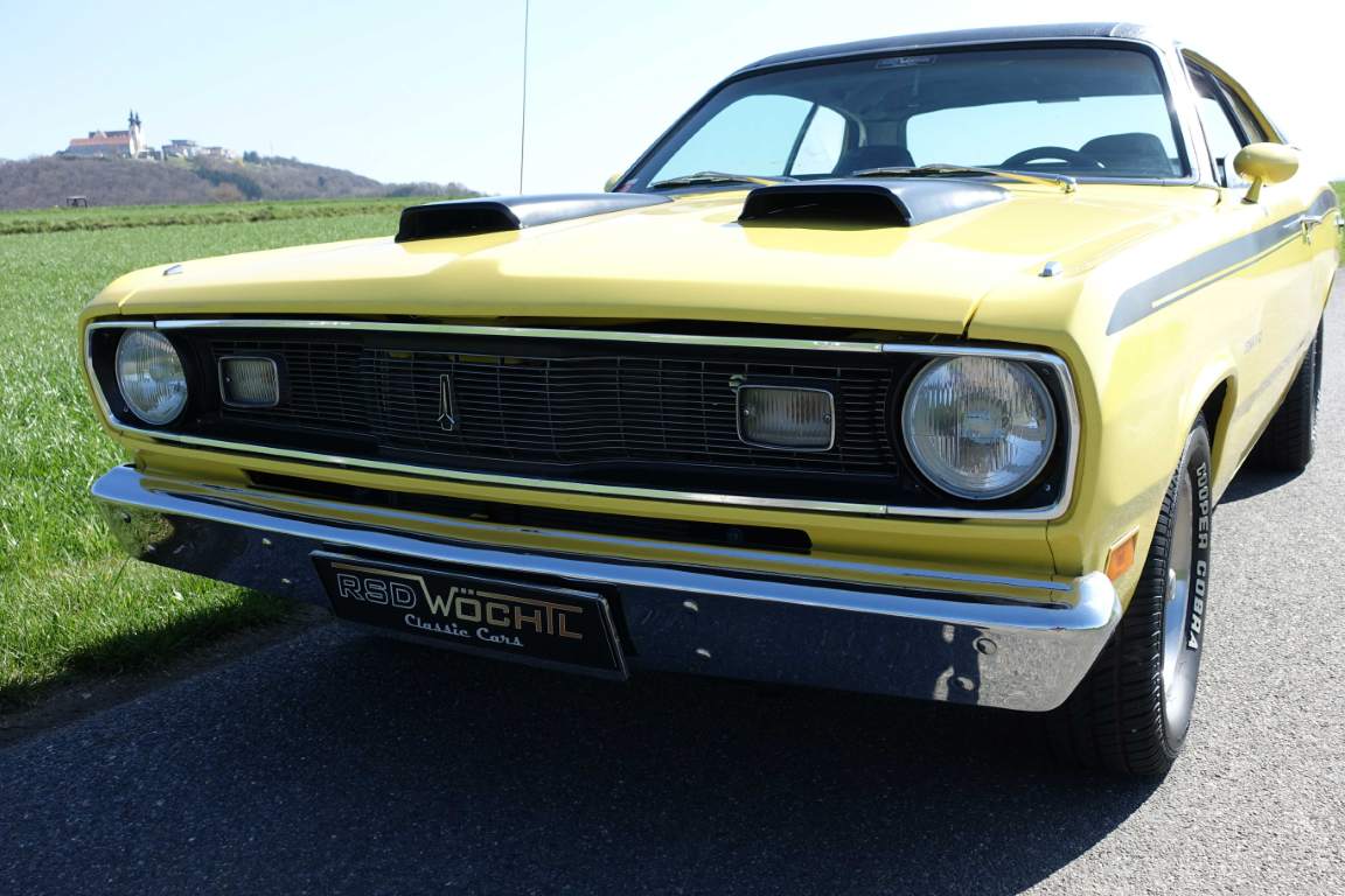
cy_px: 448
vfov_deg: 38.9
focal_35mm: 34
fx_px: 1270
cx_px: 672
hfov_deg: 55.8
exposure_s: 1/640
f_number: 4
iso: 125
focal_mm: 12.64
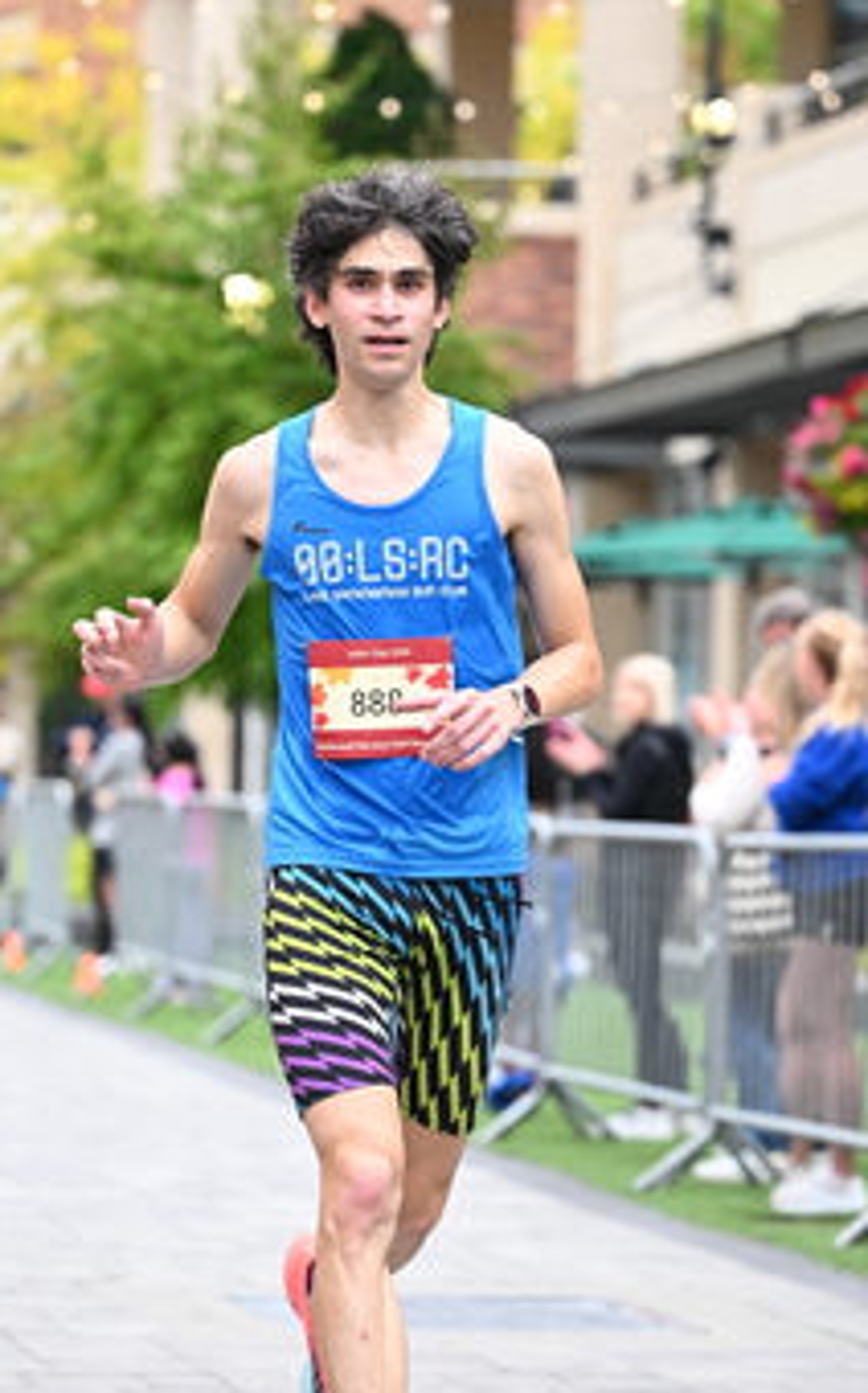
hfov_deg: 8.2
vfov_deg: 13.1
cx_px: 375
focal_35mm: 160
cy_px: 729
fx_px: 6066
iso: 1600
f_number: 2.8
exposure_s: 1/800
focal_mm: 97
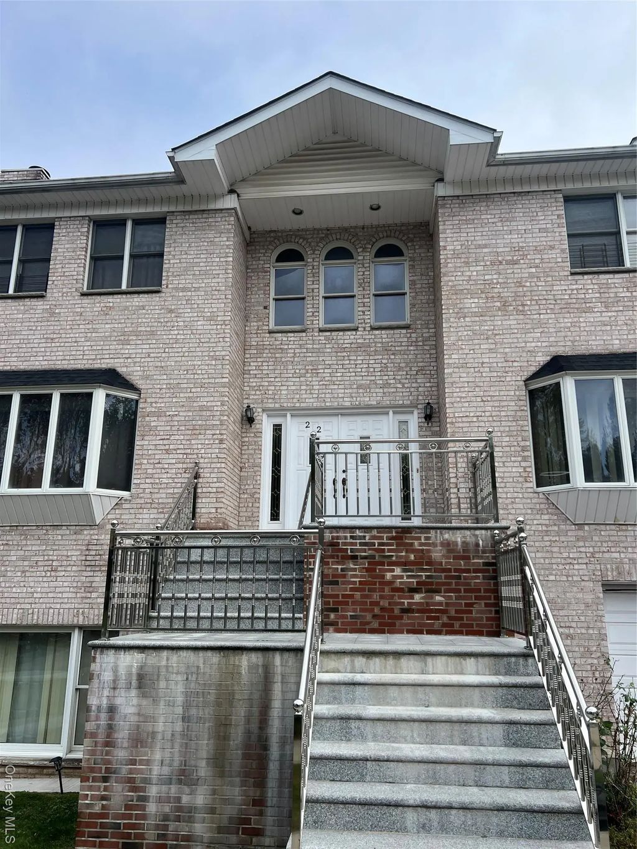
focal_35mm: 26
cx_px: 318
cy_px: 424
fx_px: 638
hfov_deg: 53.1
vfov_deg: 67.3
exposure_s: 1/2994
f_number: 1.5
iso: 50
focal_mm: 5.7
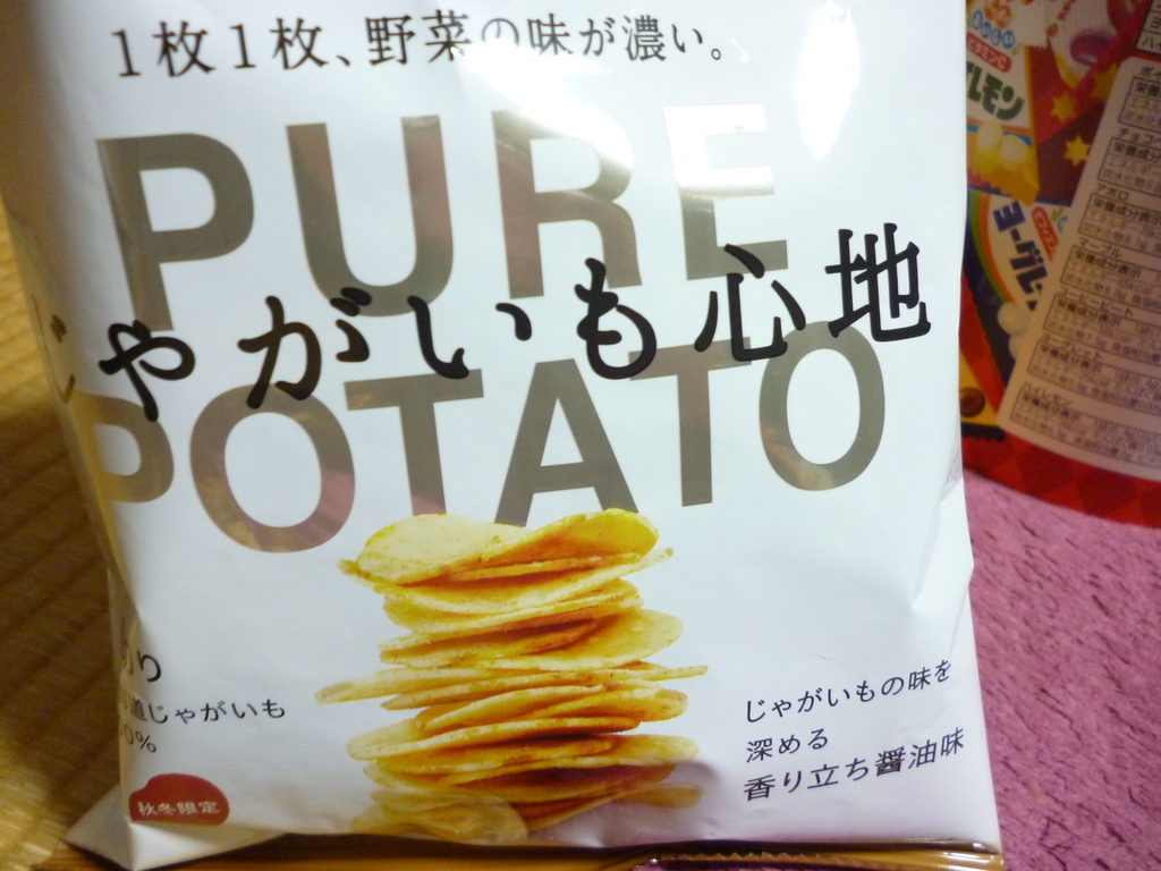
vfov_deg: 49.7
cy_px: 436
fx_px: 939
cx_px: 580
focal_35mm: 28
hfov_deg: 63.4
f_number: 3.1
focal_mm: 5
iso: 400
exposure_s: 1/10
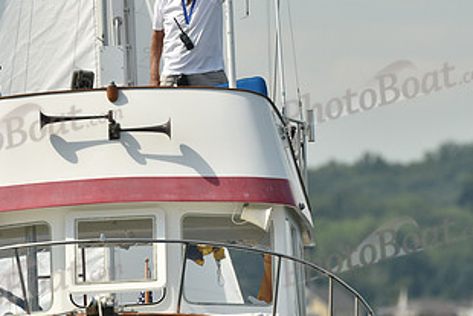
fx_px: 14774
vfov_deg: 1.2
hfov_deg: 1.8
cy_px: 34
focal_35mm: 1124
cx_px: 203
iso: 250
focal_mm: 600
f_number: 9
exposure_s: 1/1000
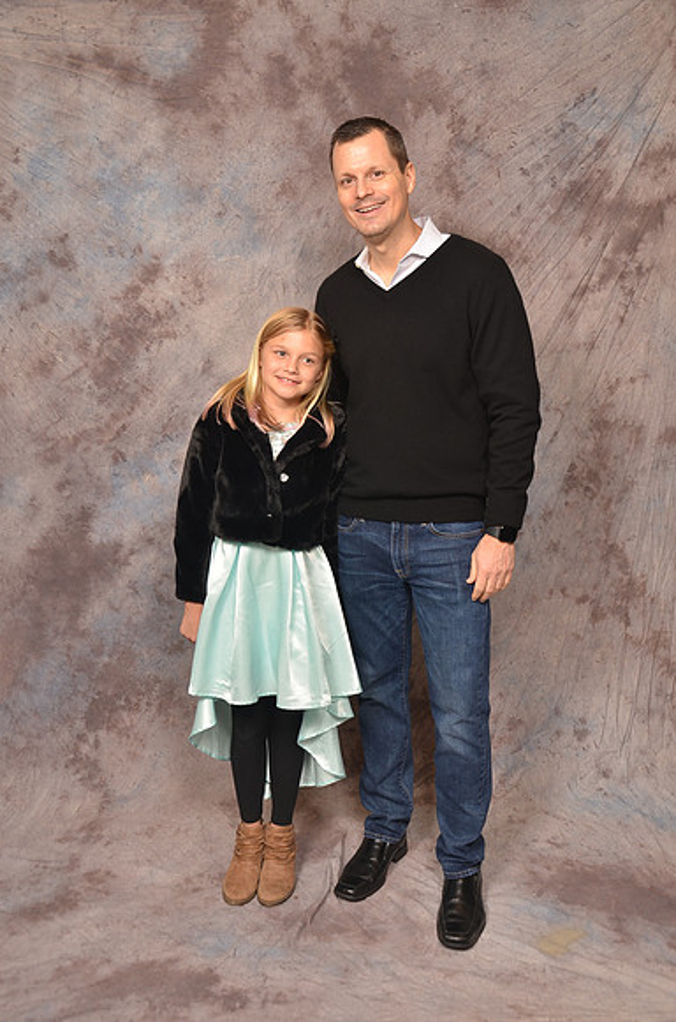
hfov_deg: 36.7
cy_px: 511
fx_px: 1019
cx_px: 338
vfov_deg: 53.2
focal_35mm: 36
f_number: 5.6
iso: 200
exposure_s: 1/60
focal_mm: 24
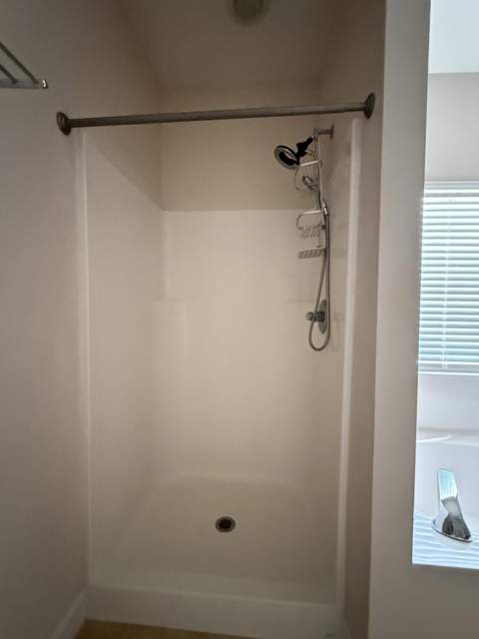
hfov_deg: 85.7
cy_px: 320
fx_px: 258
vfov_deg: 102.1
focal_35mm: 14
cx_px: 240
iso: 1250
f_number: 2.2
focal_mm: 2.22
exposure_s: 1/54
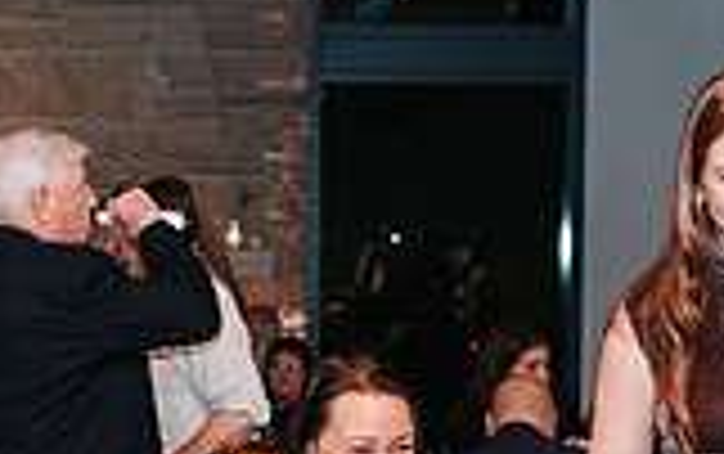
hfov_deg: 13.5
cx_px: 214
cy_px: 658
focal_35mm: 154
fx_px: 3042
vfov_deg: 8.4
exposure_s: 1/200
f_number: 3.5
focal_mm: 35
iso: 1000
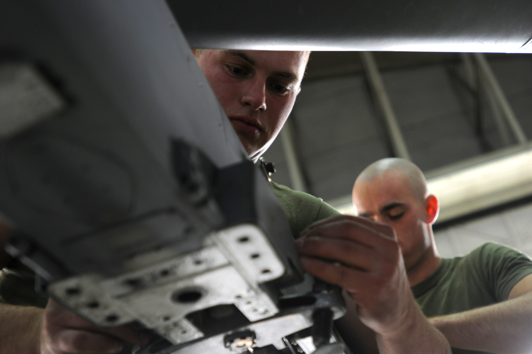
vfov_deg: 37.9
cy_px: 177
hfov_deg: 54.4
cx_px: 266
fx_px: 517
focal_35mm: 35
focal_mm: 35
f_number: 2.8
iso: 500
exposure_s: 1/60
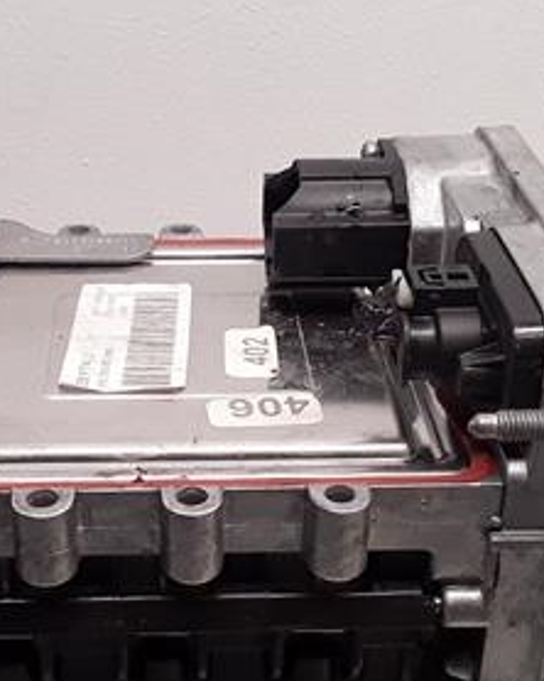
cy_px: 443
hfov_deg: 24.1
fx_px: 1269
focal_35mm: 63
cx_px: 206
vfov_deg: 29.9
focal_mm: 2.91
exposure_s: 1/120
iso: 100
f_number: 1.9
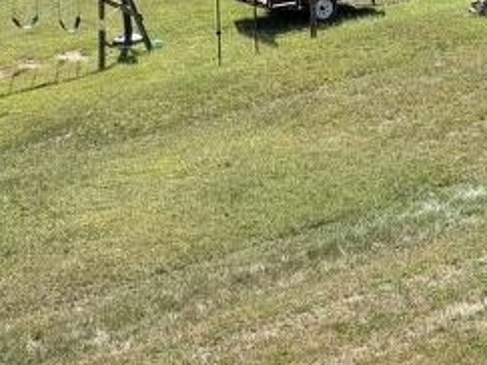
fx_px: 1420
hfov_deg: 19.4
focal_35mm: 101
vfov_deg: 14.5
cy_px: 60
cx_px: 339
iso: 100
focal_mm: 6.76
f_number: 1.78
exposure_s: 1/3021
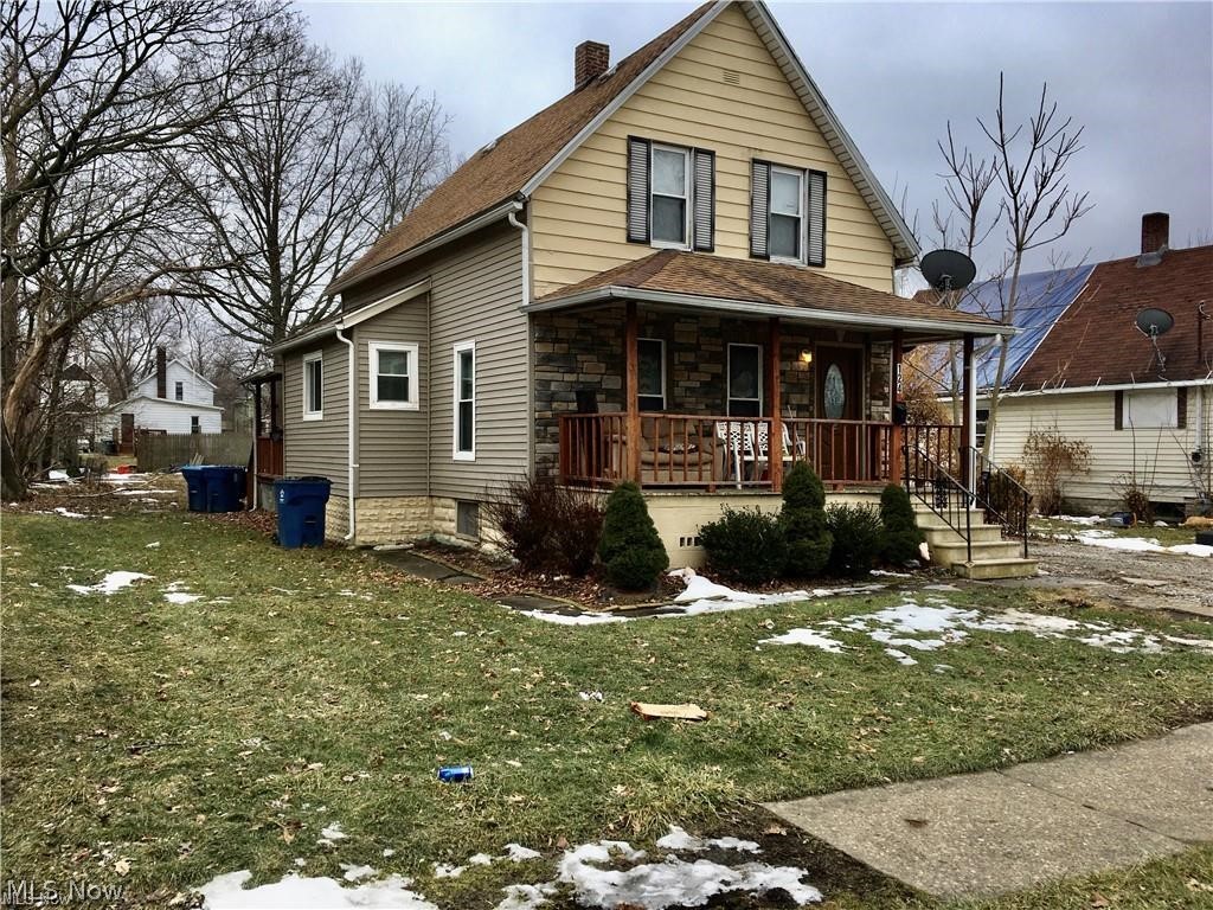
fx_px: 1016
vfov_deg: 48.2
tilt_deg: -0.4
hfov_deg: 61.7
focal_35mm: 29
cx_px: 606
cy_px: 455
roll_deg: -1.3
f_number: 2.2
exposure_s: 1/974
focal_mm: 4.15
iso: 25
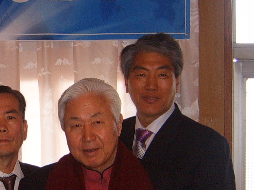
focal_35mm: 100
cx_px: -20
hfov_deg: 18.9
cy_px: 134
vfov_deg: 14.7
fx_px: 733
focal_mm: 6.2
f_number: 2.9
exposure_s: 1/30
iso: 141
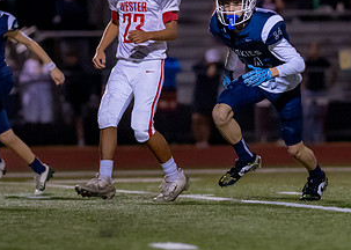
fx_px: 4891
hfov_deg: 4.1
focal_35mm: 491
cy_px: 41
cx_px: 202
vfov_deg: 2.9
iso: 3200
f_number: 1.8
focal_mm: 135
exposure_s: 1/1600
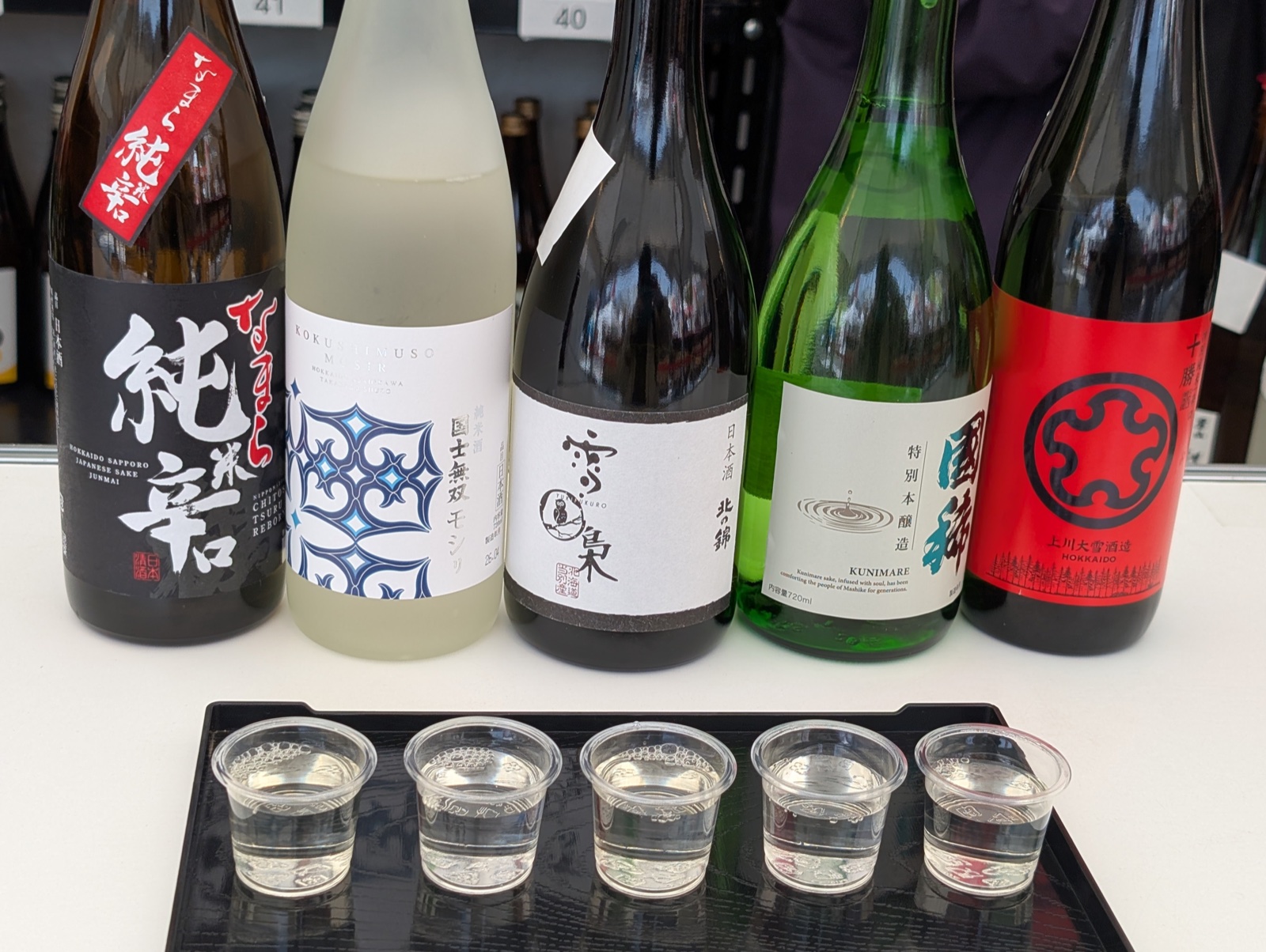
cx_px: 633
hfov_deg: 38.9
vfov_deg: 29.7
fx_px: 1794
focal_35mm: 49
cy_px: 476
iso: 31
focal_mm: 6.9
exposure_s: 1/259
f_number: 1.68
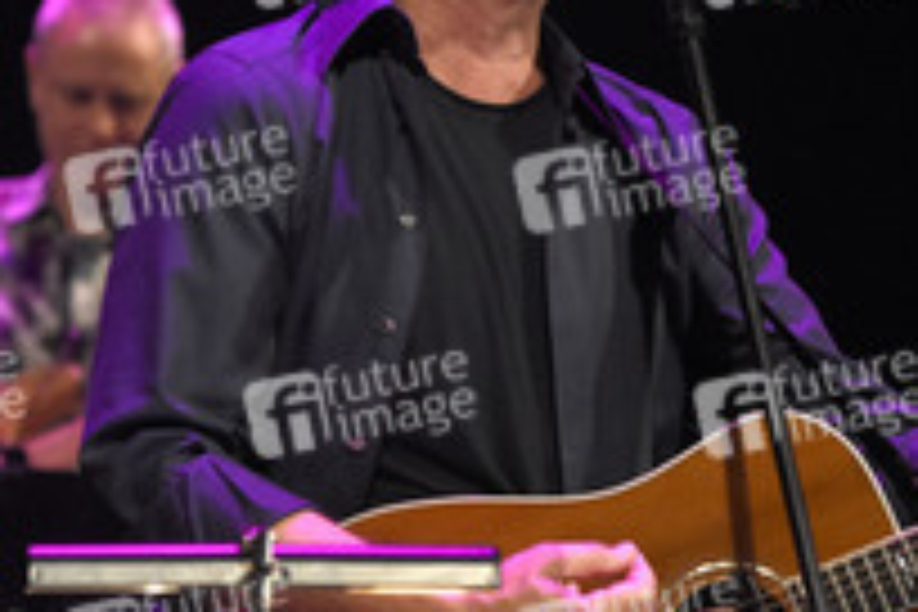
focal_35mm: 338
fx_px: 8618
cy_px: 292
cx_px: 691
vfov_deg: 4.1
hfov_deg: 6.1
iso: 1600
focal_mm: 102
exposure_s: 1/250
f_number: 3.2
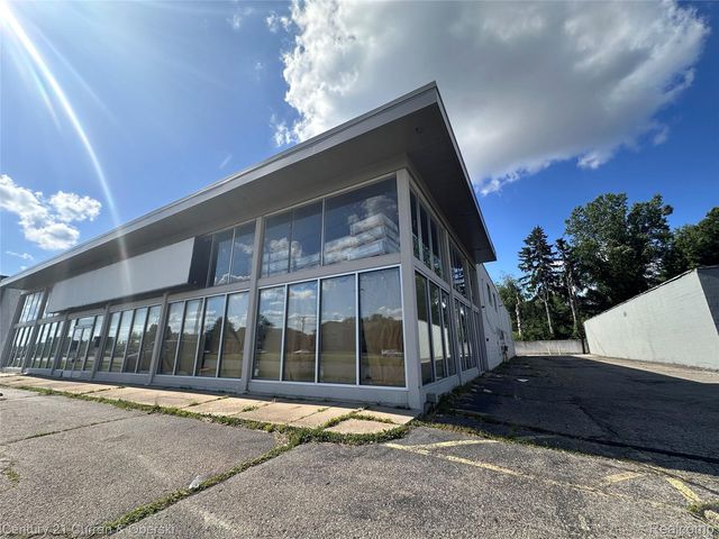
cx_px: 360
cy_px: 270
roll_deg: +1.1
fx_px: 291
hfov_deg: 102.1
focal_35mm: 14
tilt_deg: +16.8
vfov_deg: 85.7
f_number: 2.2
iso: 40
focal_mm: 2.22
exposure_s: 1/1114
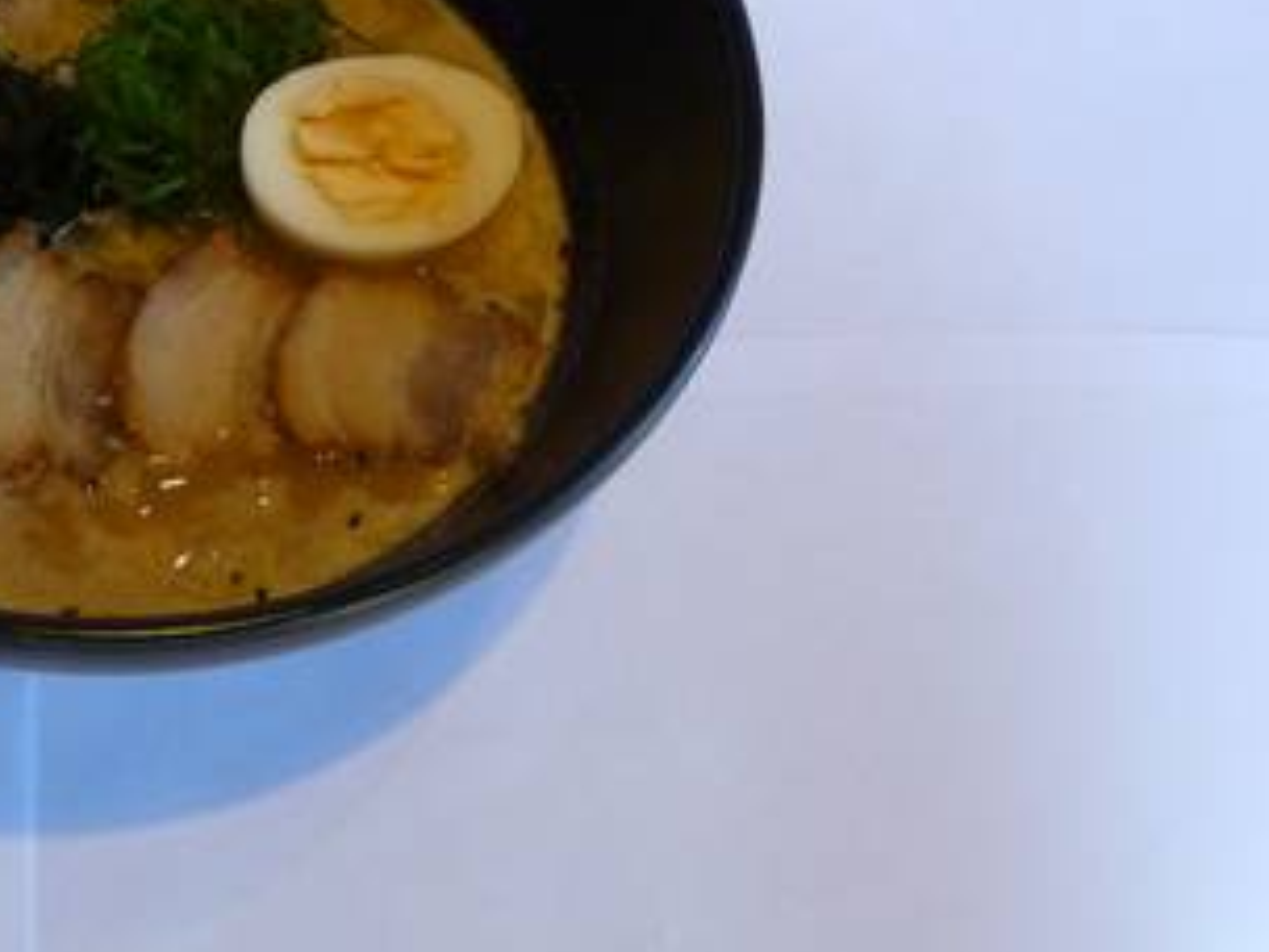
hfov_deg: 23.4
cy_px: 234
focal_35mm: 81
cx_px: 100
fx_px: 2969
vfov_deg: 18.1
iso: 400
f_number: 4.1
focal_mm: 7.6
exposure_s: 1/25
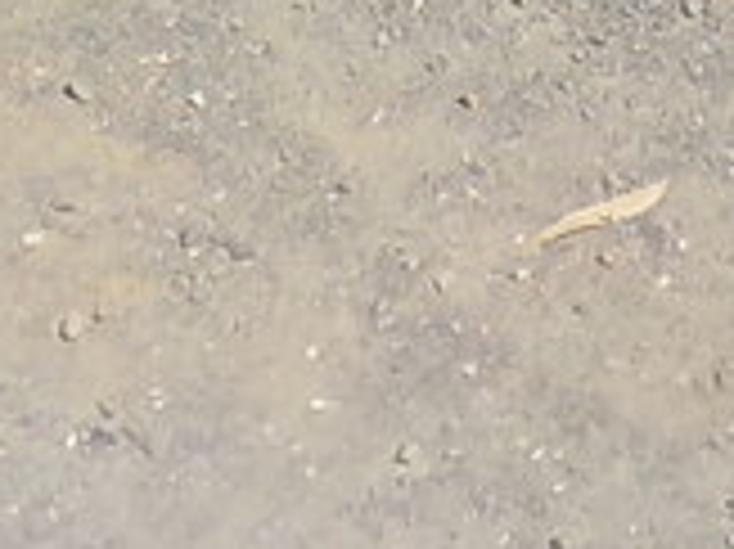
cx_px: 486
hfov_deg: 13.4
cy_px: -792
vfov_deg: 9.0
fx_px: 3115
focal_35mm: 147
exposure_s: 1/1250
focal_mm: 4.1
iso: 125
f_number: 3.3
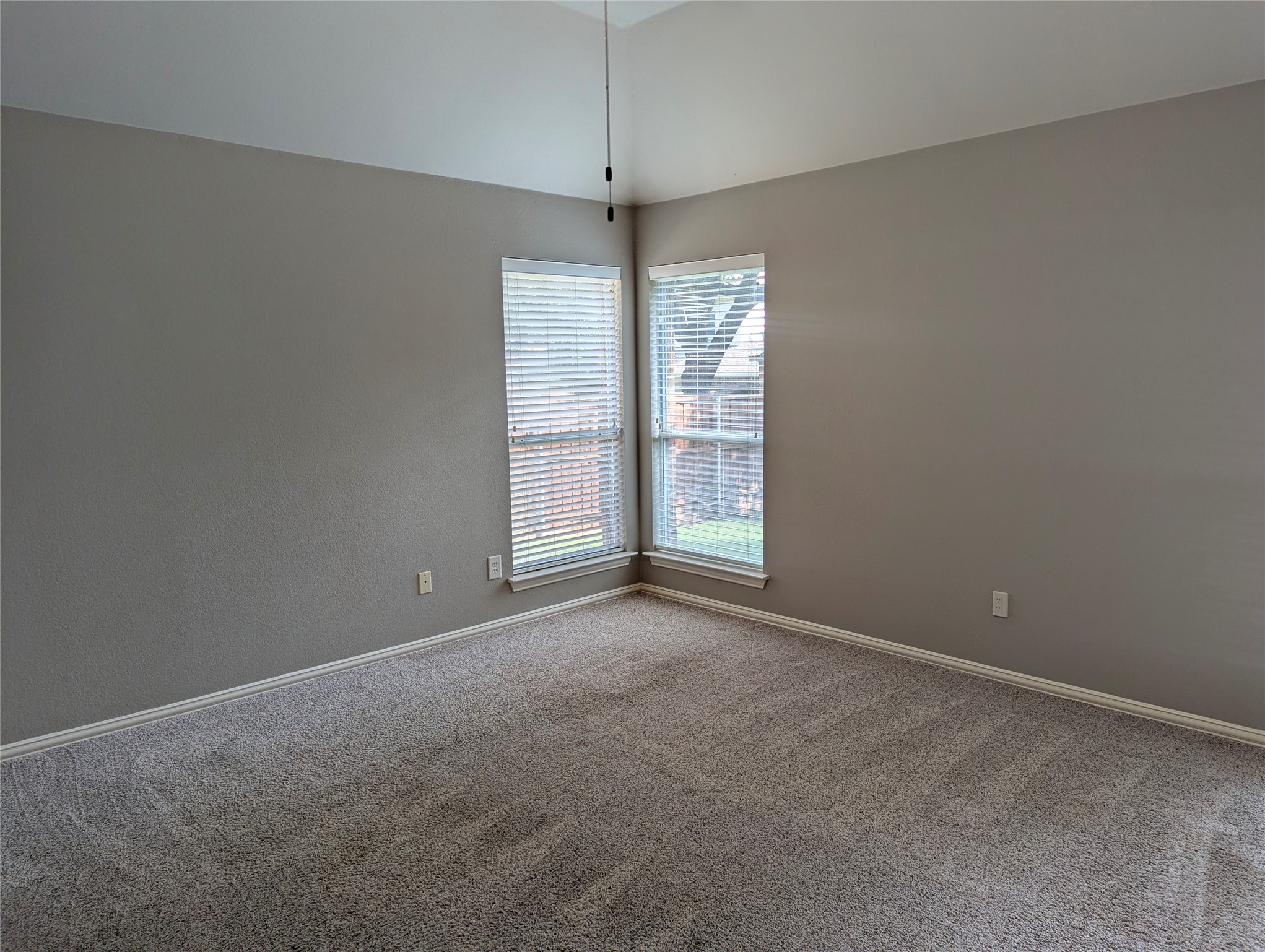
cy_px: 476
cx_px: 632
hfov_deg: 71.5
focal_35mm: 24
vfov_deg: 56.9
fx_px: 878
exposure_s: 1/120
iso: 37
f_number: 1.85
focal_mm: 6.81
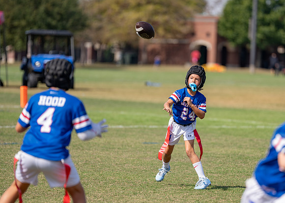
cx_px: 184
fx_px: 2181
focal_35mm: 270
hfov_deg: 7.5
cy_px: 112
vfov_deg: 5.3
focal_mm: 200
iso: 100
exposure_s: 1/1000
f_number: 2.8
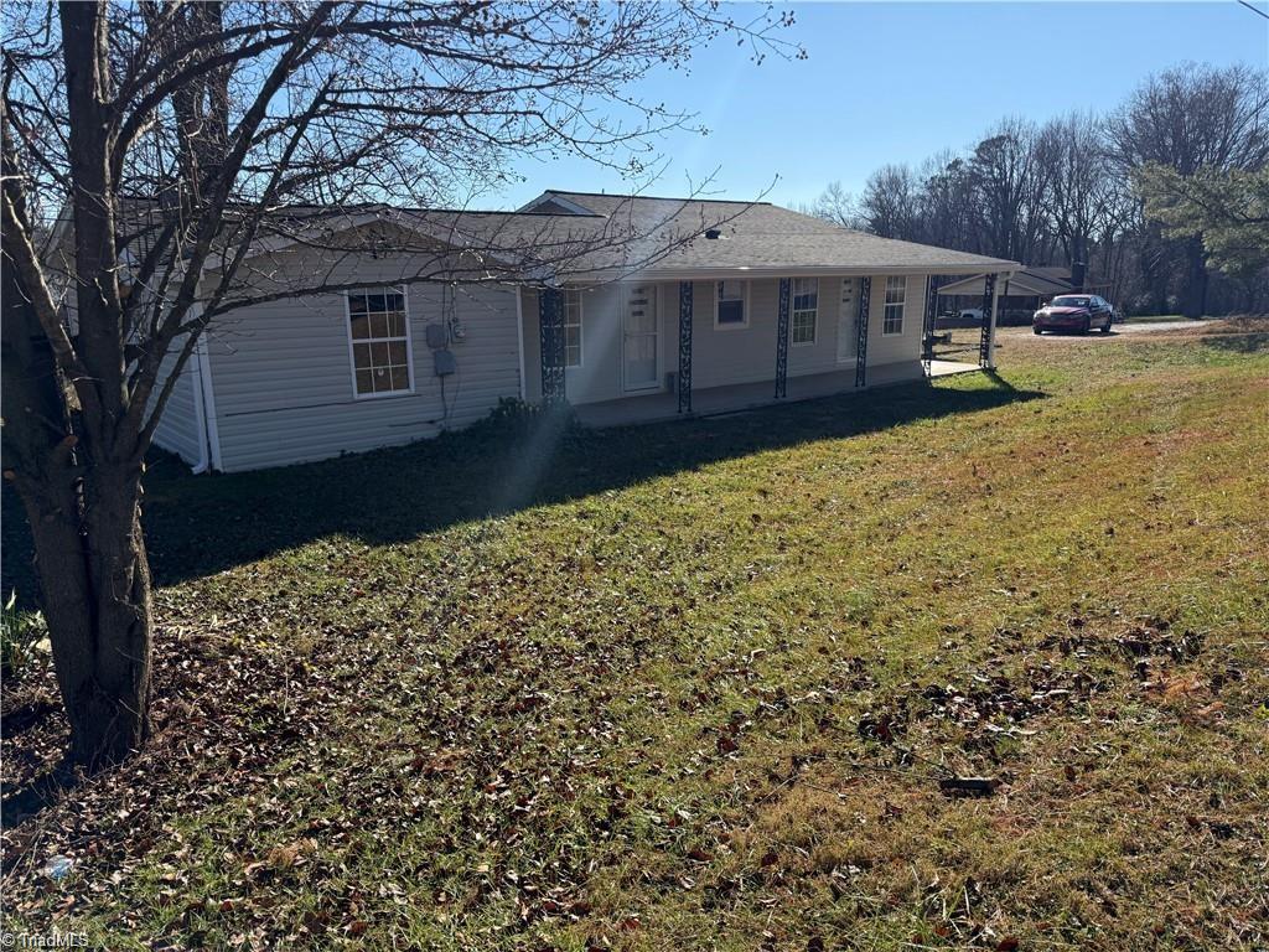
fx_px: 880
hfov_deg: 71.6
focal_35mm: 24
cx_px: 634
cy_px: 476
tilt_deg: -12.1
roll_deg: +0.8
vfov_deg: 56.8
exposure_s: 1/4405
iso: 100
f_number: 1.78
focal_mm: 6.76
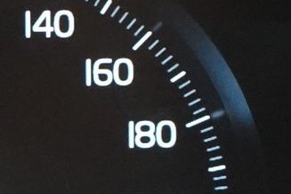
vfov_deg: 4.5
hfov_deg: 6.7
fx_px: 2473
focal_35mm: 306
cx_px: -84
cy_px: 178
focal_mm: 40
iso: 12800
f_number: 4.5
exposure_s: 1/80
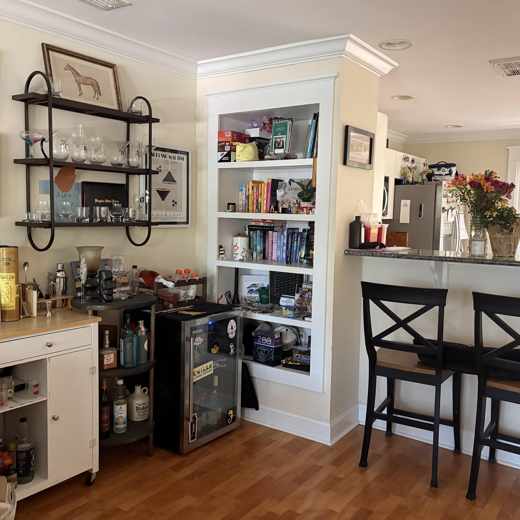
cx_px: 273
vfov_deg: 52.5
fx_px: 527
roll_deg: -1.8
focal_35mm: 31
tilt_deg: -4.3
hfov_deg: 52.5
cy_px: 258
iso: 640
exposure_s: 1/33
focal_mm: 5.96
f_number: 1.6
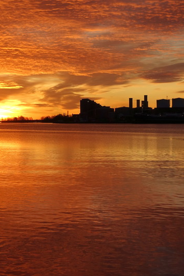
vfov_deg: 19.8
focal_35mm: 103
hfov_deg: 13.1
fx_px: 790
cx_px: -5
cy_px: 136
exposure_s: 1/500
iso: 125
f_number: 4
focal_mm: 22.38
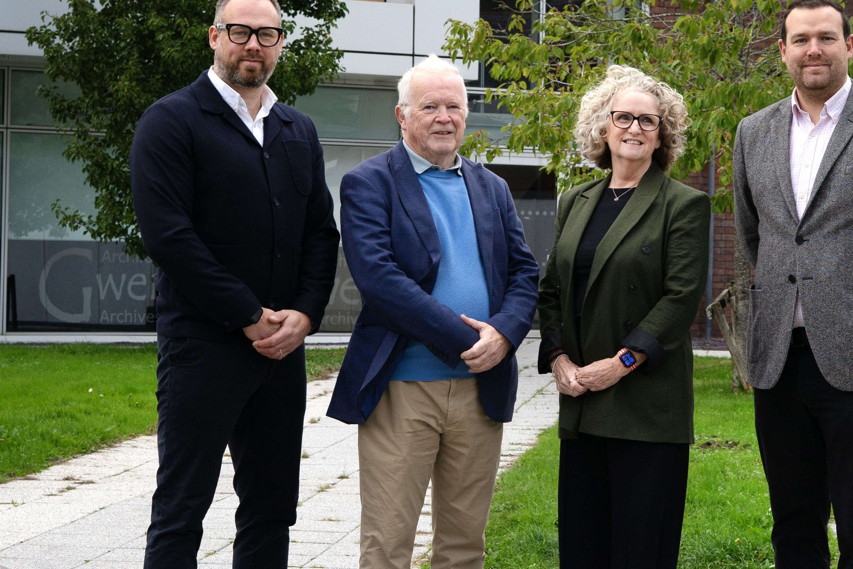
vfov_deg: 12.7
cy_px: 170
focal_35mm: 108
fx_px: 2559
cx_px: 557
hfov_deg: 18.9
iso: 80
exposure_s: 1/125
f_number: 8
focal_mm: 50
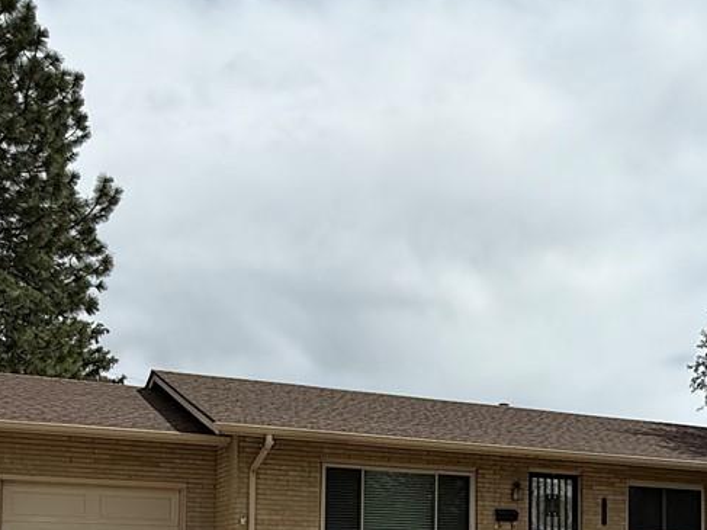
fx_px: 939
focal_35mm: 46
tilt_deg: +4.4
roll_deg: -0.2
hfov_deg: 41.1
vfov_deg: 29.7
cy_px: 513
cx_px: 411
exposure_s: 1/4425
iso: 50
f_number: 2.2
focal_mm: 2.22
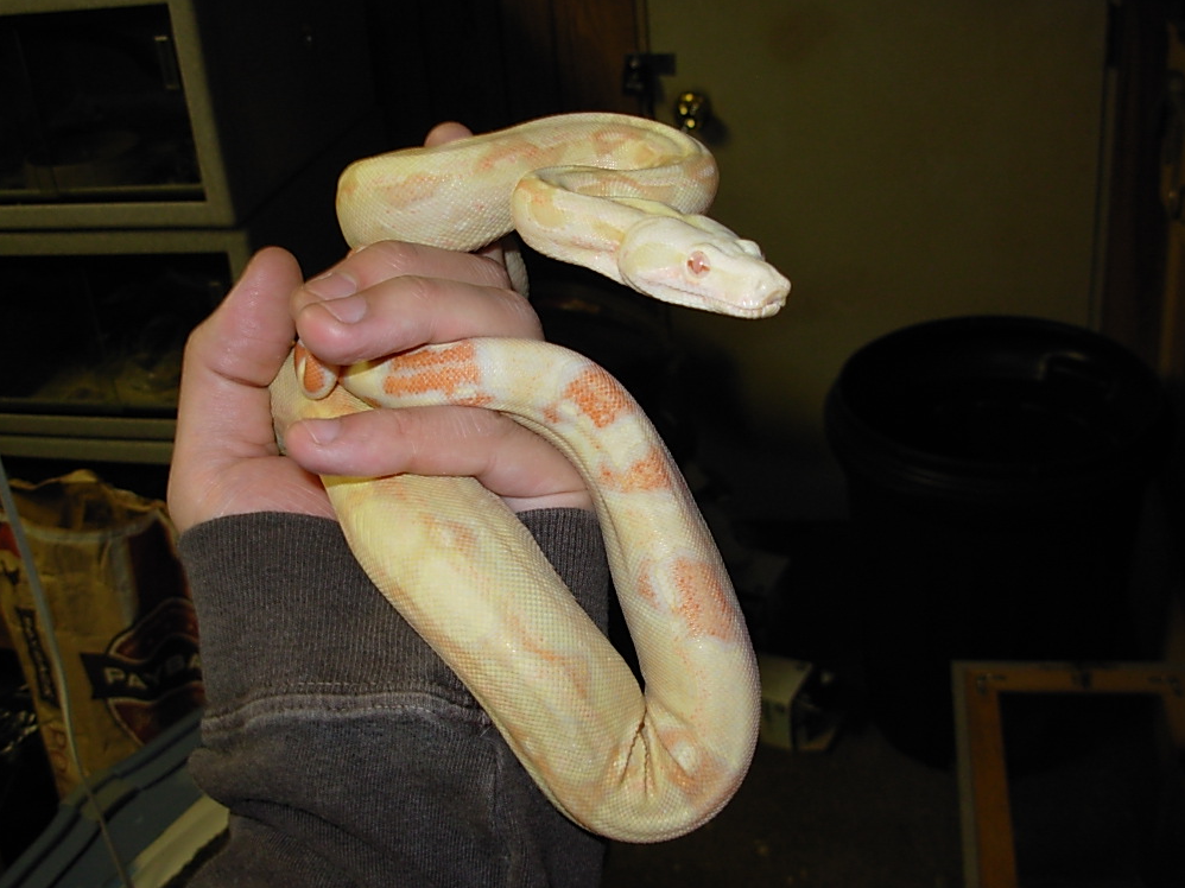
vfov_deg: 36.8
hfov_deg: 47.9
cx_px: 591
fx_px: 1335
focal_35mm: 39
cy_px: 452
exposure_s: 1/32
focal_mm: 6.3
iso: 50
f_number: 2.9
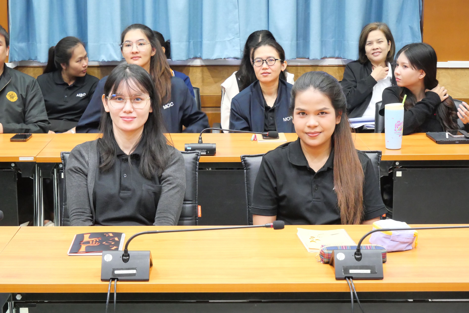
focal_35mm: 72
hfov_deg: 28.1
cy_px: 156
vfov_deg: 19.0
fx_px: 939
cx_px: 234
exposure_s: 1/25
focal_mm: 35
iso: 3200
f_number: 5.2
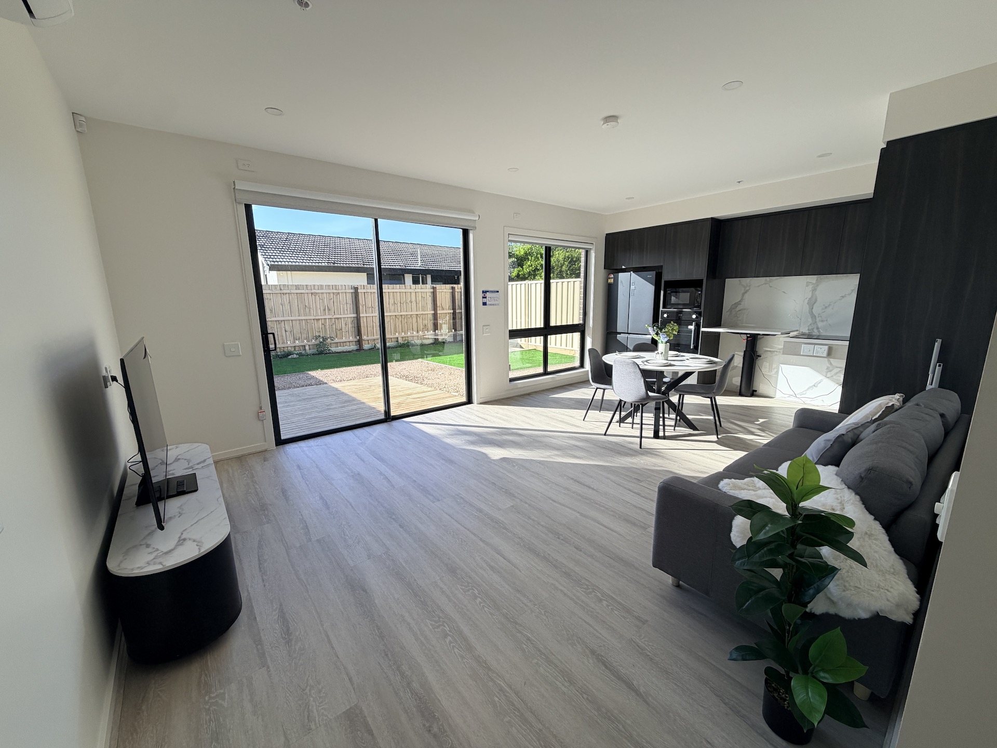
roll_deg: +0.5
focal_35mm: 14
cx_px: 498
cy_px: 374
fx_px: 403
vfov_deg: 85.7
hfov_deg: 102.1
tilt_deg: -10.8
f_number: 2.2
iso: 64
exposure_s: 1/502
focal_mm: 2.22
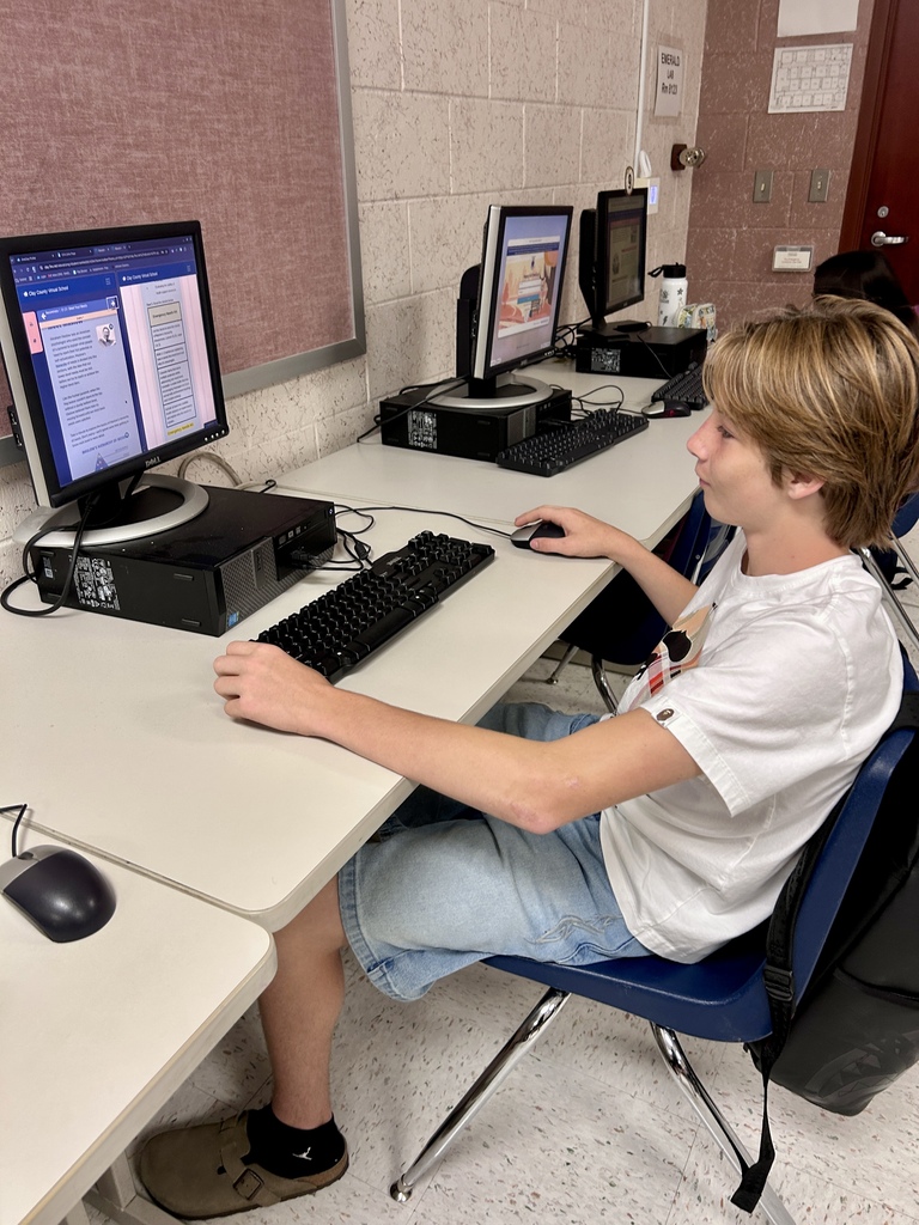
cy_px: 612
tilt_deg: -27.4
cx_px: 460
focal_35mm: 26
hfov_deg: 53.1
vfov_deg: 67.3
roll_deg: -0.1
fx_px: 920
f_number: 1.5
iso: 100
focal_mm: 5.7
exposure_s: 1/60
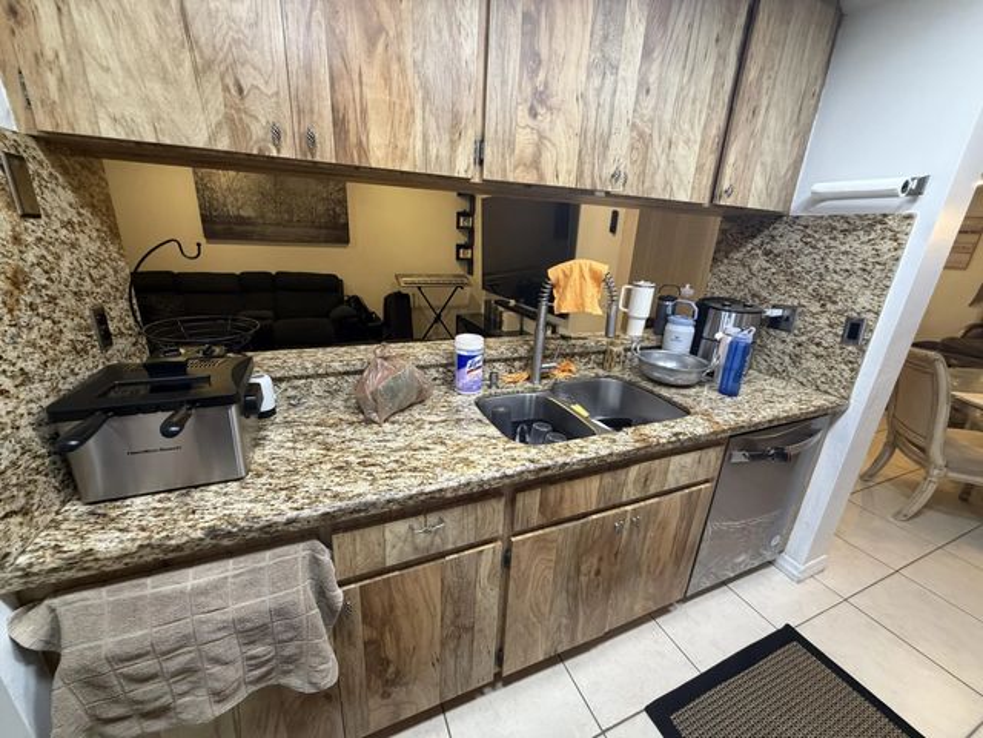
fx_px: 398
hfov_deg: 102.1
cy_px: 369
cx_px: 492
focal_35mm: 14
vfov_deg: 85.7
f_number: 2.2
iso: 320
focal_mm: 2.22
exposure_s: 1/60
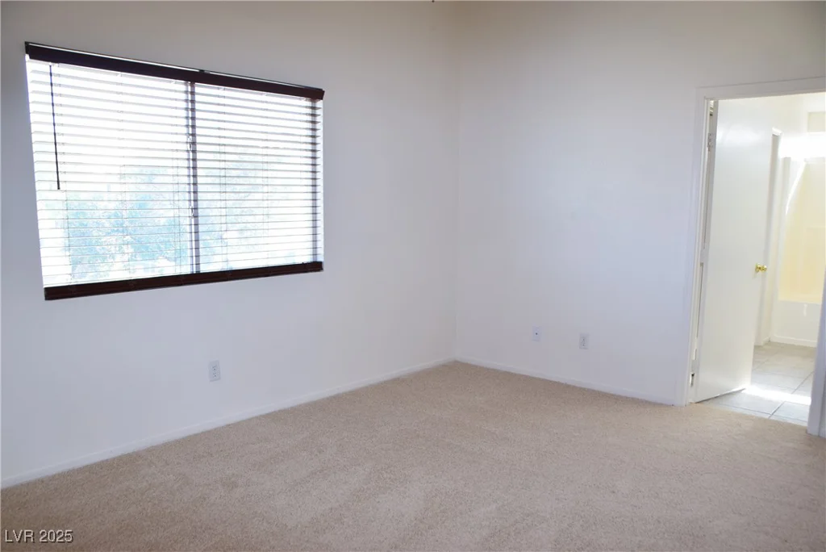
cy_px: 276
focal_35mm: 27
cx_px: 413
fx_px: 620
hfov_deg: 67.4
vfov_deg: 48.0
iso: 400
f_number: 8
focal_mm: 18
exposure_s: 1/80
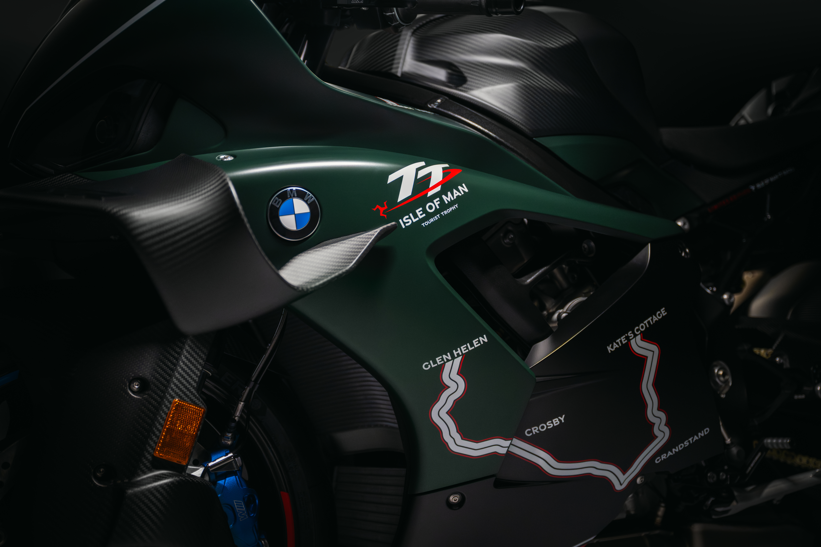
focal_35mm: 42
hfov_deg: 46.4
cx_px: 410
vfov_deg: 31.9
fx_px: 958
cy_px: 274
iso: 4500
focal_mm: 42
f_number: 2.8
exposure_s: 1/80
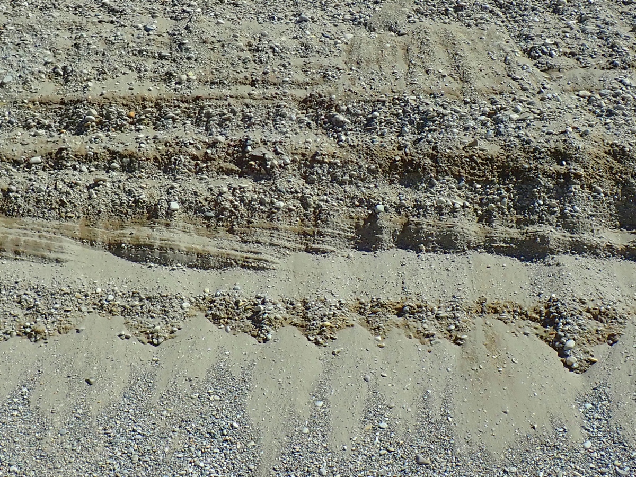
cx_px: 318
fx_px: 588
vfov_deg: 44.2
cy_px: 238
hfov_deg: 56.8
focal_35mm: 32
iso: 100
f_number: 9
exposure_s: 1/200
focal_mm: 5.87
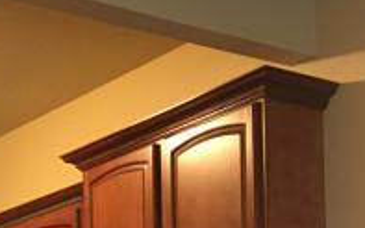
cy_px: 424
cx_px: 4
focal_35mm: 100
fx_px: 994
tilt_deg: -0.2
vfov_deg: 11.9
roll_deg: +0.3
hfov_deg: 20.2
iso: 200
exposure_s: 1/17
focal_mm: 4.15
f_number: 2.2
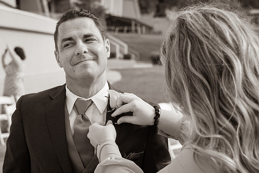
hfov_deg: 30.9
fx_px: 468
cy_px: 113
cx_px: 147
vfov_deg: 20.9
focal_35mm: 65
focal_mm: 41
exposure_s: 1/400
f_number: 4
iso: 100
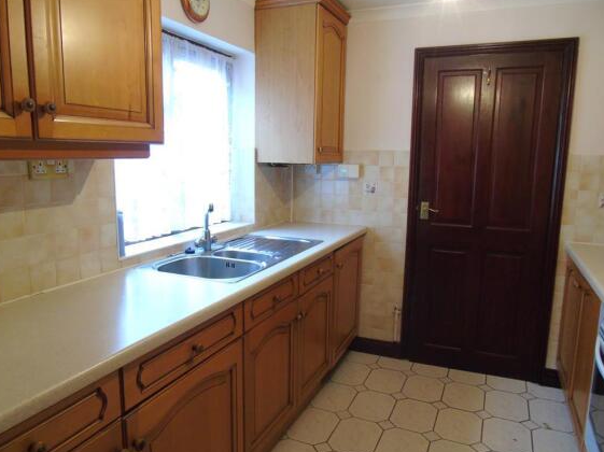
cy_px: 228
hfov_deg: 67.3
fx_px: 453
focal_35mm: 26
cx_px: 301
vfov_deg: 53.0
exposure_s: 1/13
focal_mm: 4.4
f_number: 3.4
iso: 400
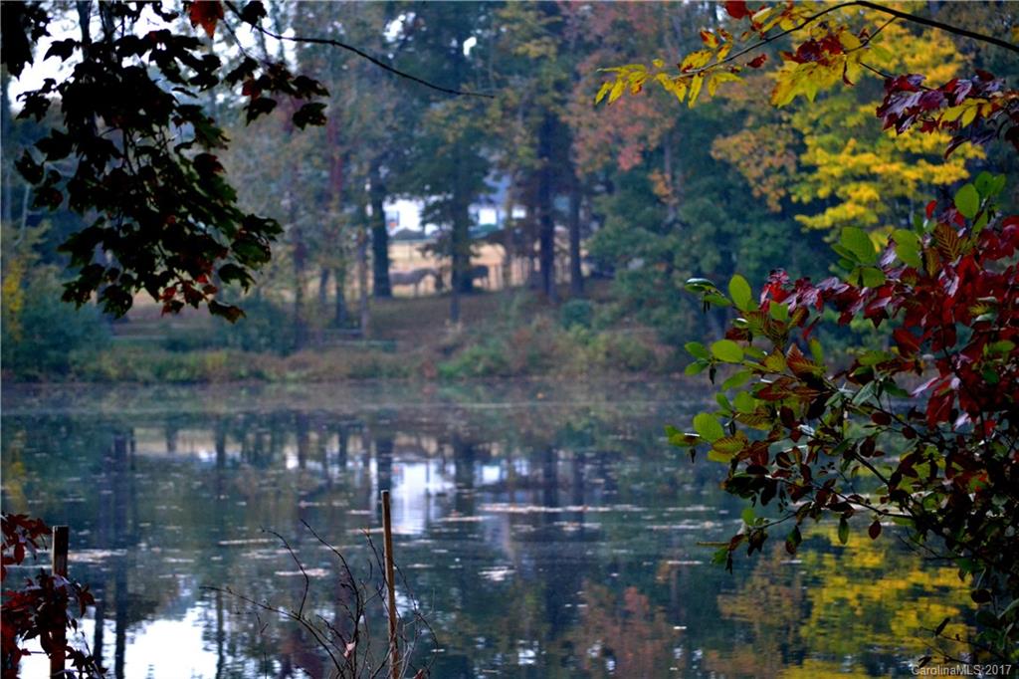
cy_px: 340
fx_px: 3480
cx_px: 510
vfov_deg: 11.1
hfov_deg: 16.7
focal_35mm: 123
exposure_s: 1/125
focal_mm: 82
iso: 2500
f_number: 4.2
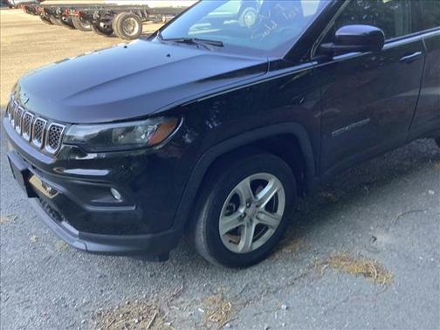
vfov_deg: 45.4
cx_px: 220
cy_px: 165
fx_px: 394
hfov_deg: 58.4
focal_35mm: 31
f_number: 2.4
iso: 40
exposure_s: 1/120
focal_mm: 3.3
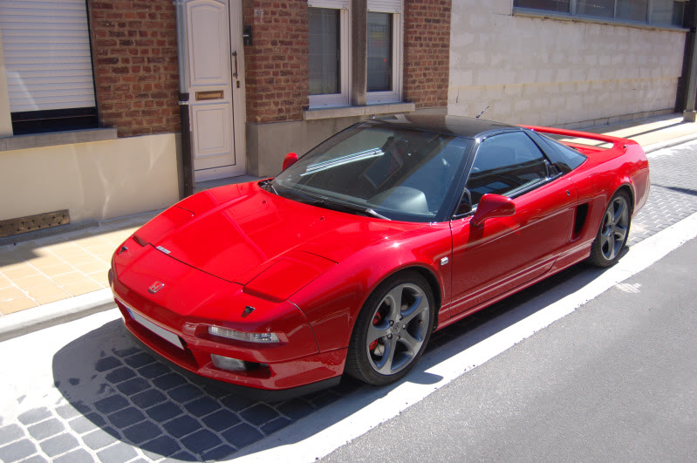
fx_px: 638
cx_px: 348
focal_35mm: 33
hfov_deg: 57.3
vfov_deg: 39.9
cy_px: 232
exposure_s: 1/1000
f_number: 3.8
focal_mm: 22
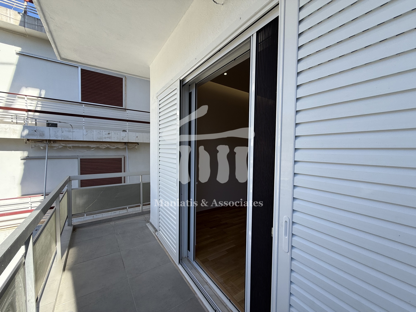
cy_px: 156
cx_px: 208
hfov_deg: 102.1
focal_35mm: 14
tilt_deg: -1.5
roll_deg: -0.9
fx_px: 168
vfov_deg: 85.7
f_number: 2.2
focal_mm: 2.22
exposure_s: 1/559
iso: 50
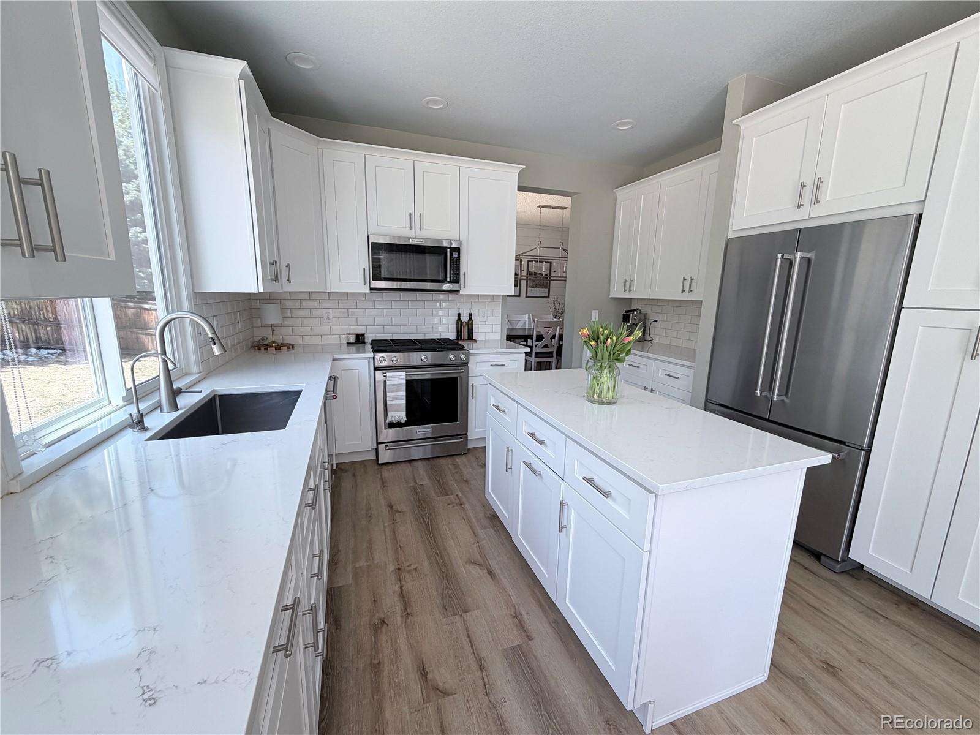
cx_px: 490
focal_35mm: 14
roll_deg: -0.6
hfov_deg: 102.1
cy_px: 368
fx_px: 396
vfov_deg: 85.7
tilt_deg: -11.0
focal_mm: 2.22
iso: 80
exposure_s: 1/121
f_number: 2.2
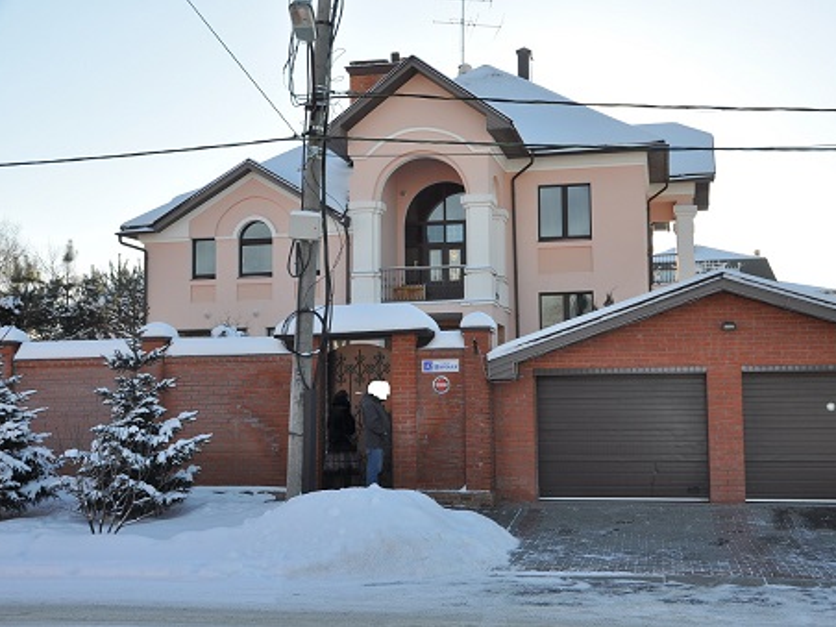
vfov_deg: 31.5
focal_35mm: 46
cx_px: 467
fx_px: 1111
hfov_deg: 41.2
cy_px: 314
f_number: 9
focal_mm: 28
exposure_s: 1/200
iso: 200
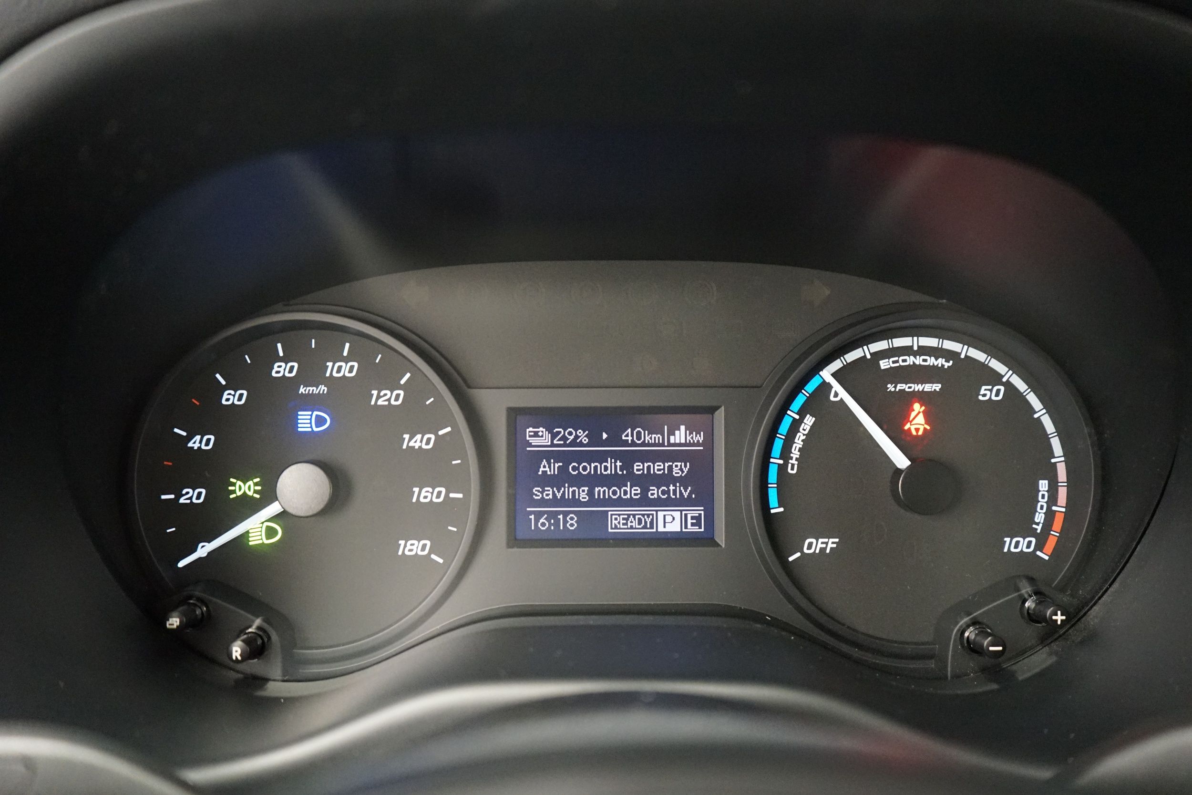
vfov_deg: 45.0
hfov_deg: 63.7
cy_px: 398
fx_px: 960
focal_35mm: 29
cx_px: 596
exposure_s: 1/30
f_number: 3.5
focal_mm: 29
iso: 6400
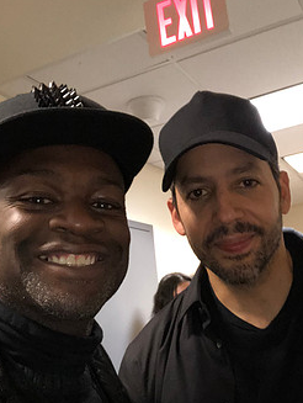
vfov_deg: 42.7
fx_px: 513
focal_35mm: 44
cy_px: 243
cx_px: 172
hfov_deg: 32.9
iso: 320
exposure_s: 1/17
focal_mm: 2.87
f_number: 2.2
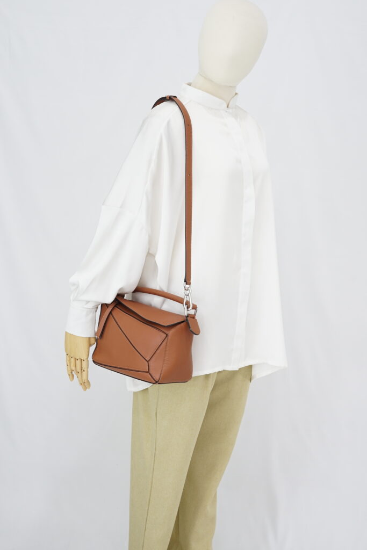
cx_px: 184
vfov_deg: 39.6
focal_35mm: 50
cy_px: 275
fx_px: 764
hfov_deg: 27.0
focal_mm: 50
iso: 640
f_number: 6.3
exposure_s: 1/8
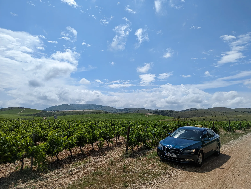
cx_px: 126
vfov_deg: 56.9
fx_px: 174
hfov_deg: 71.5
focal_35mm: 24
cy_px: 94
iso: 44
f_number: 1.85
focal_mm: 6.81
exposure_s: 1/5155
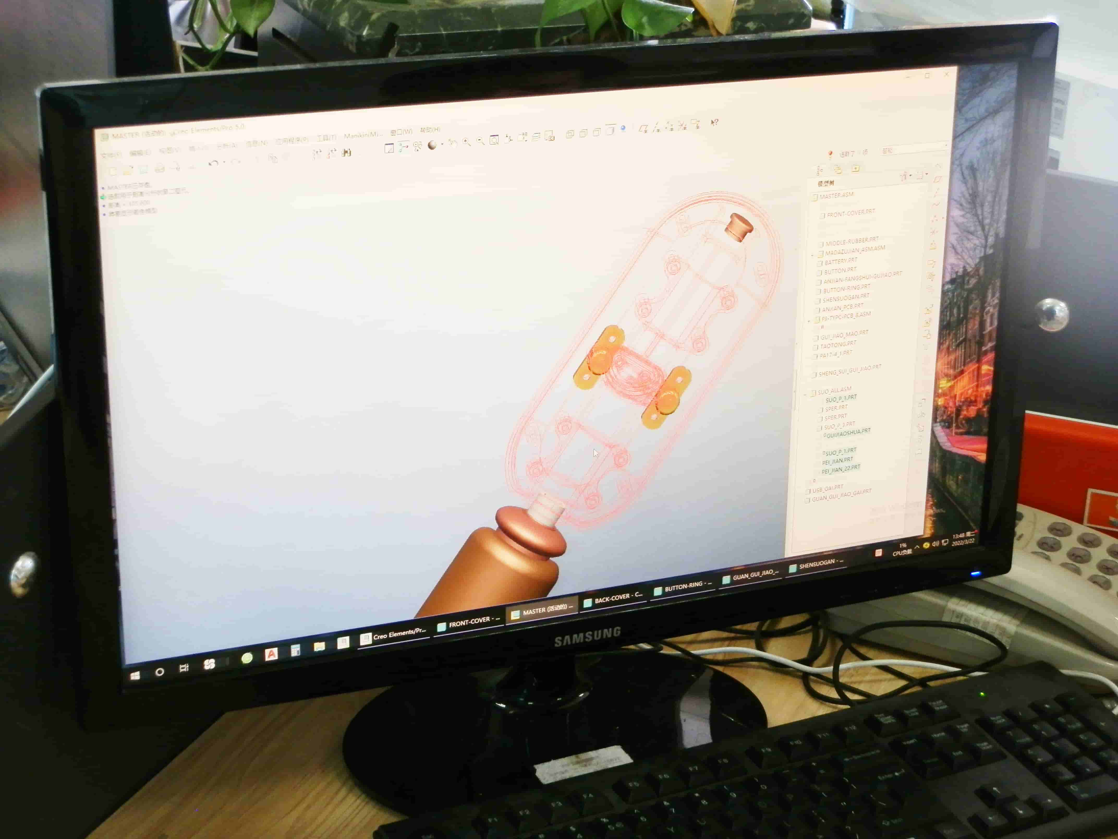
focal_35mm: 68
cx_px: 559
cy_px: 420
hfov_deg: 28.6
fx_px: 2196
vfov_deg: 21.6
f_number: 3.8
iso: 200
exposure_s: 1/30
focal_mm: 12.25
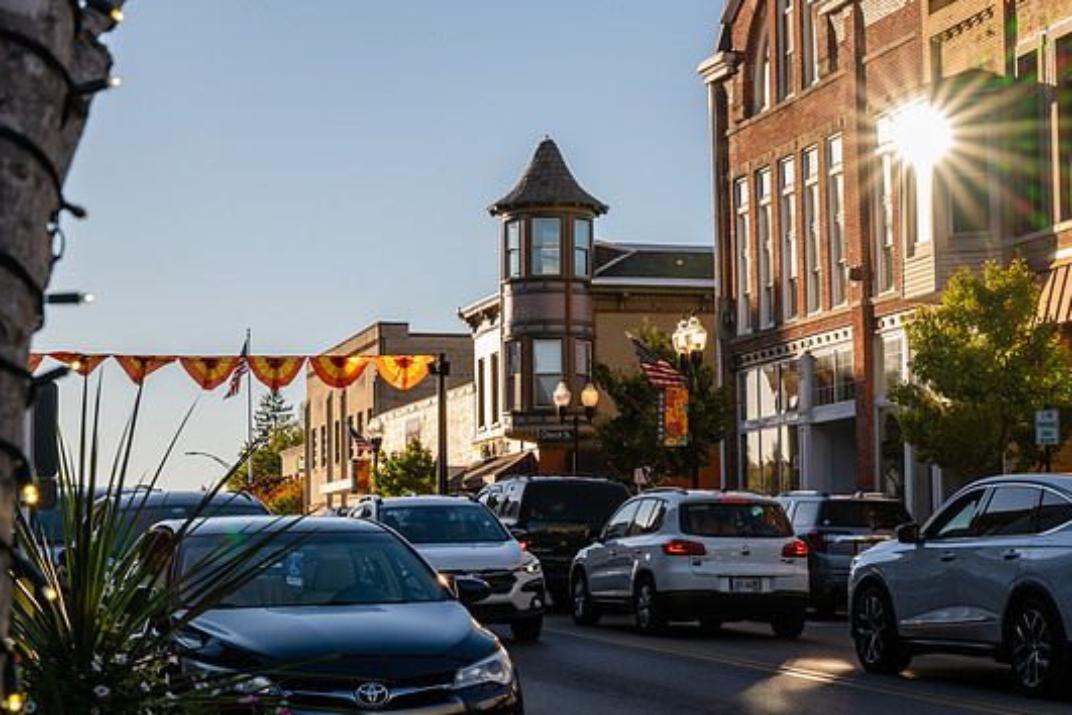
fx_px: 2471
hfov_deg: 24.5
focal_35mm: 83
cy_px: 342
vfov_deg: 16.5
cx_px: 563
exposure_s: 1/160
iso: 640
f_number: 18
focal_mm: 76
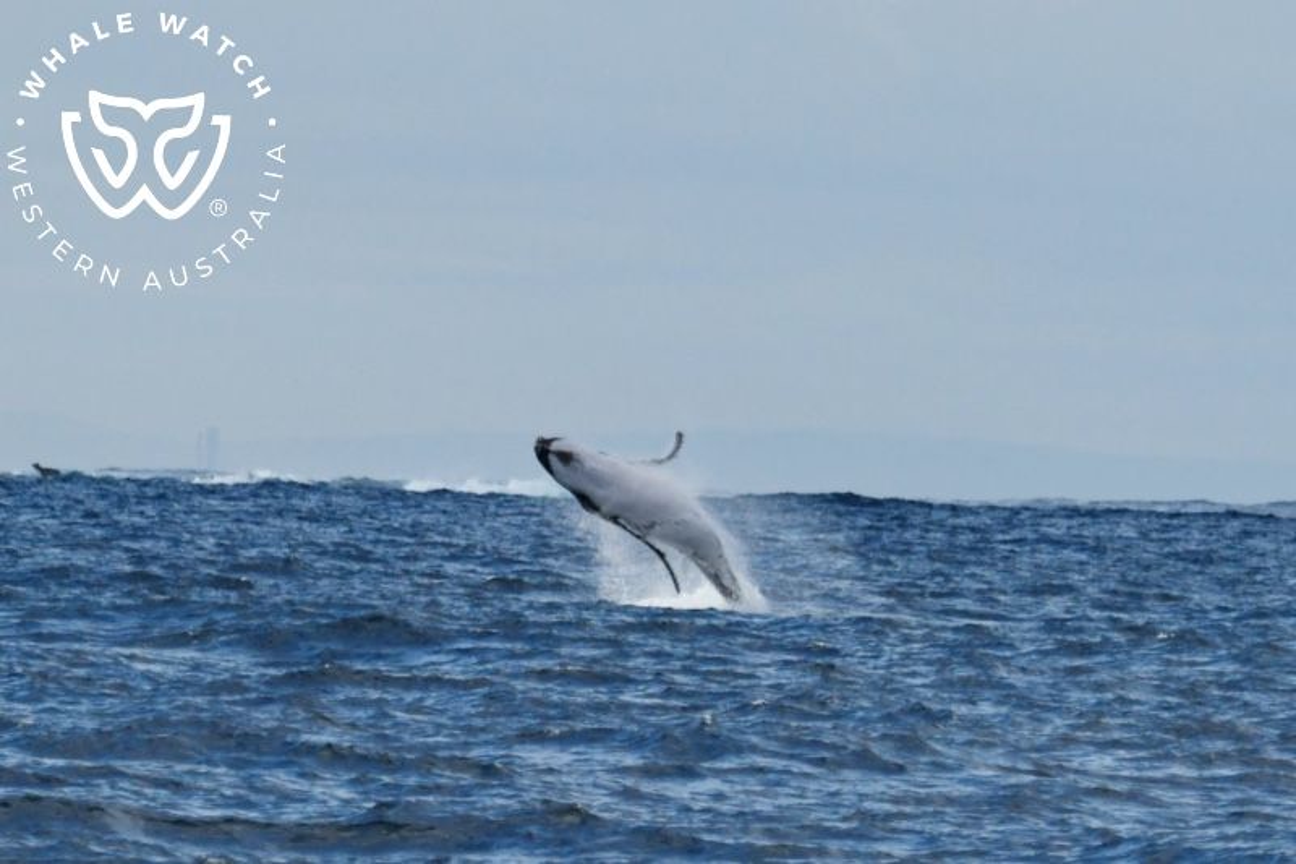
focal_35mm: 270
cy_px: 432
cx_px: 648
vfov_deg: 5.1
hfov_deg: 7.6
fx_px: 9717
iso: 1000
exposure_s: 1/8000
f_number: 5.6
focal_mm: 270
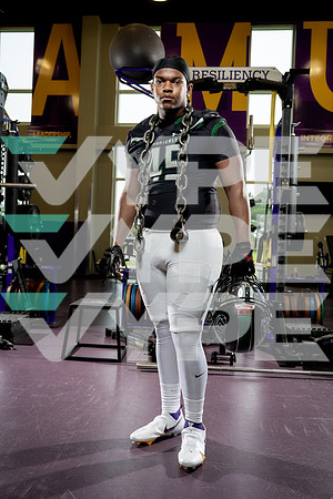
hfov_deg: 42.3
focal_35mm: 31
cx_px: 166
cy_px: 250
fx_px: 430
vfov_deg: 60.3
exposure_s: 1/250
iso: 640
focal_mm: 31
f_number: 4
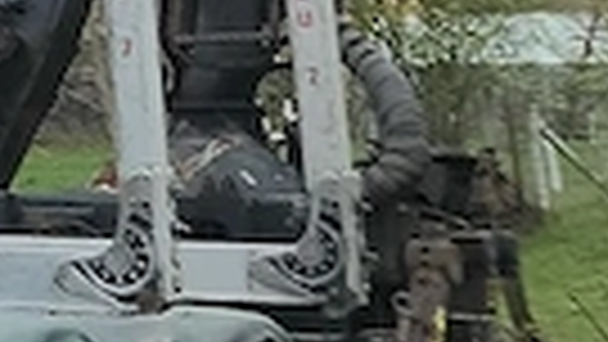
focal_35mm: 186
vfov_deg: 6.4
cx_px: -1293
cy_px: -261
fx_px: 2999
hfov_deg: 9.0
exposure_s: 1/767
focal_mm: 5.4
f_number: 1.8
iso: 20
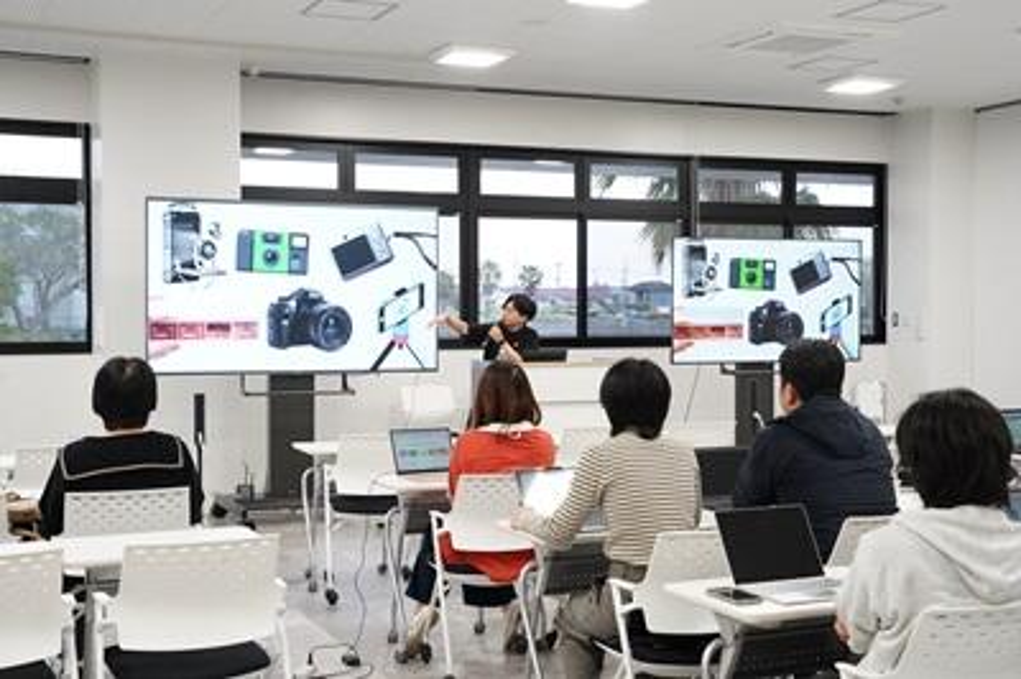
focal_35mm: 49
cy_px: 340
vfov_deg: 27.5
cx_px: 510
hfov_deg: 40.4
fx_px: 1389
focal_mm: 49
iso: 2000
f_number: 10
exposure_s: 1/50
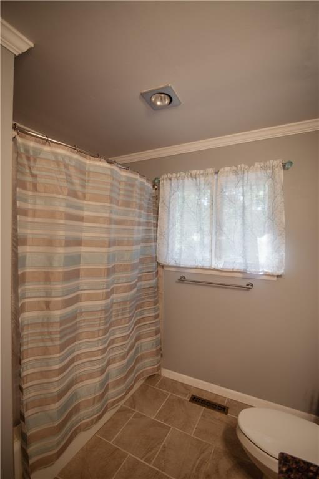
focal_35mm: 16
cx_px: 160
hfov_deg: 73.7
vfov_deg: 96.8
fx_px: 213
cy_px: 240
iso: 400
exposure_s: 1/200
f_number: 2.8
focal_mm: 16
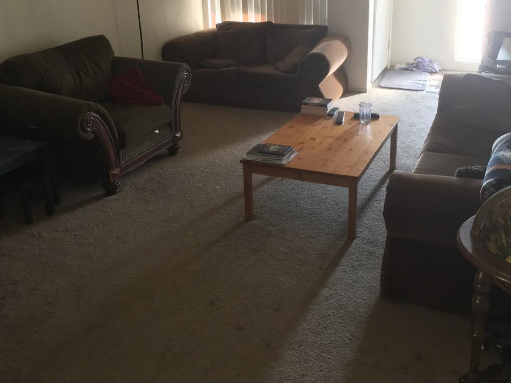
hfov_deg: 48.9
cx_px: 279
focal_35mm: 38
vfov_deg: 37.4
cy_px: 139
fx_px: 561
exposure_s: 1/24
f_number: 2.2
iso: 200
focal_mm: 4.15
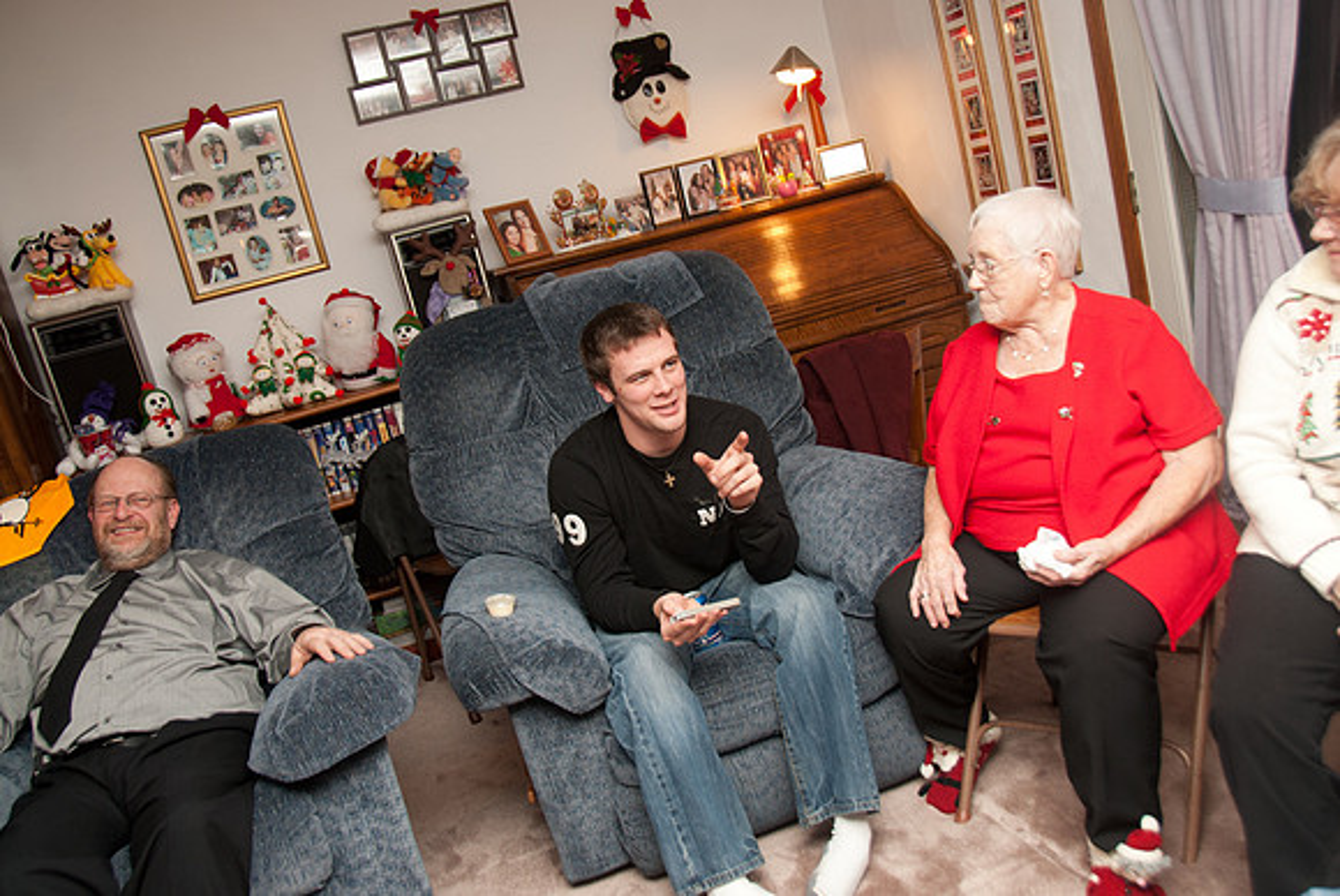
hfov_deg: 61.9
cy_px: 448
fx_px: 1118
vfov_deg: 43.7
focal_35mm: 30
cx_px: 670
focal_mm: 20
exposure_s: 1/50
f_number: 4
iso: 160
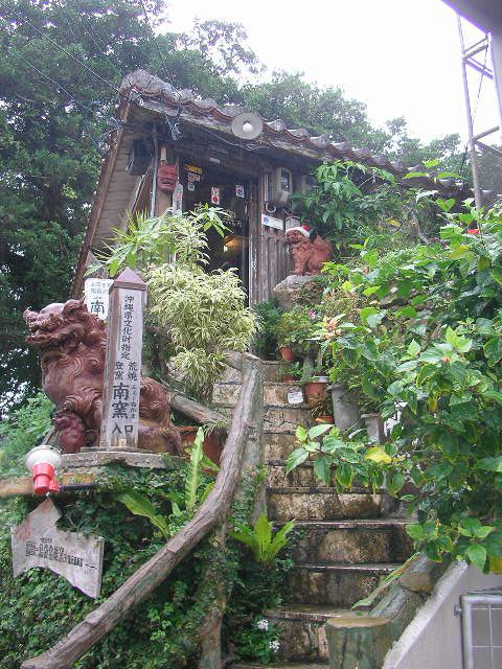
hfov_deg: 37.7
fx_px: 735
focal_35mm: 38
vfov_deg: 49.0
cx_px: 251
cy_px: 334
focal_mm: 6
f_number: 2.9
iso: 61
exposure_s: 1/51.7
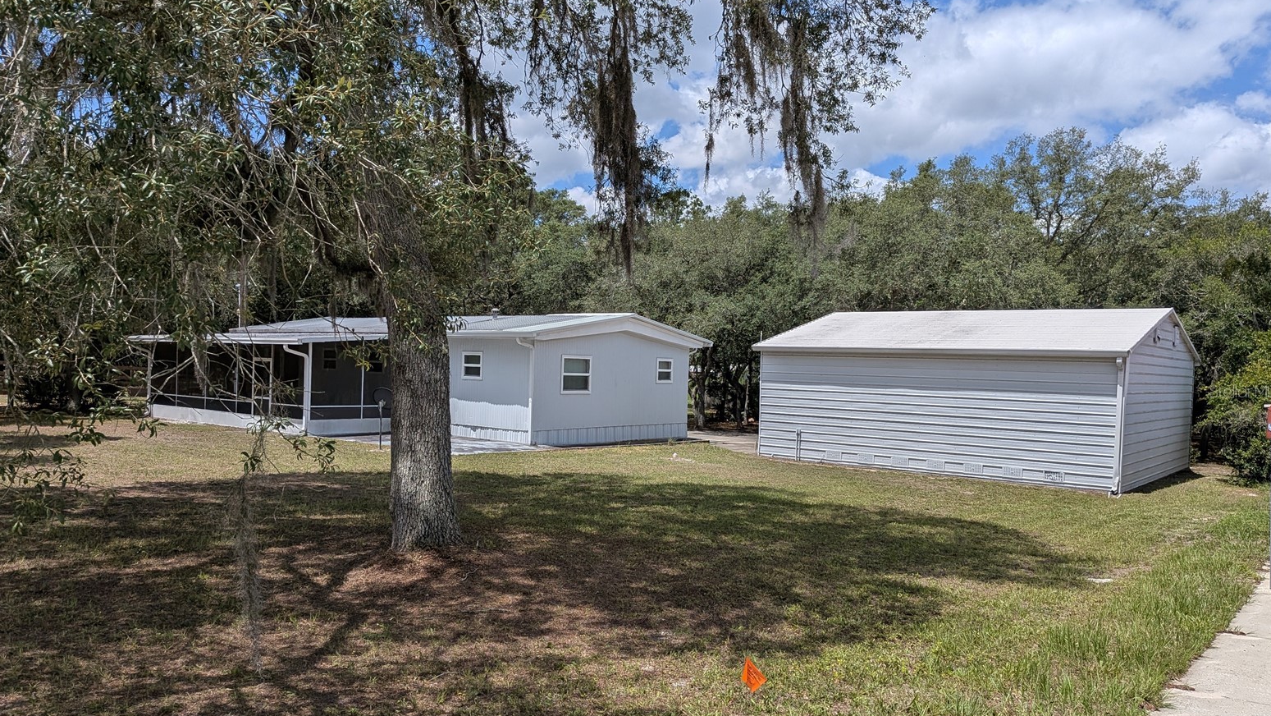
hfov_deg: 69.8
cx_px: 630
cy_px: 391
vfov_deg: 42.9
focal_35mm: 27
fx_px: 910
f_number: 1.7
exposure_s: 1/3195
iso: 28
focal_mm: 4.53
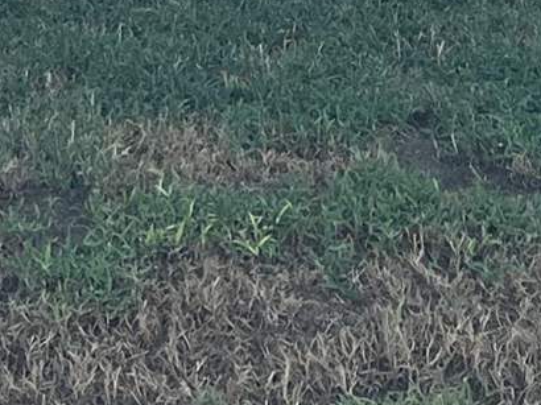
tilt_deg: -1.1
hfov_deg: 10.1
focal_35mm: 195
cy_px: -861
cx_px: 335
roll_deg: -1.7
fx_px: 3046
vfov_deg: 6.8
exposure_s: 1/1621
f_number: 1.5
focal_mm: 5.7
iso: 50
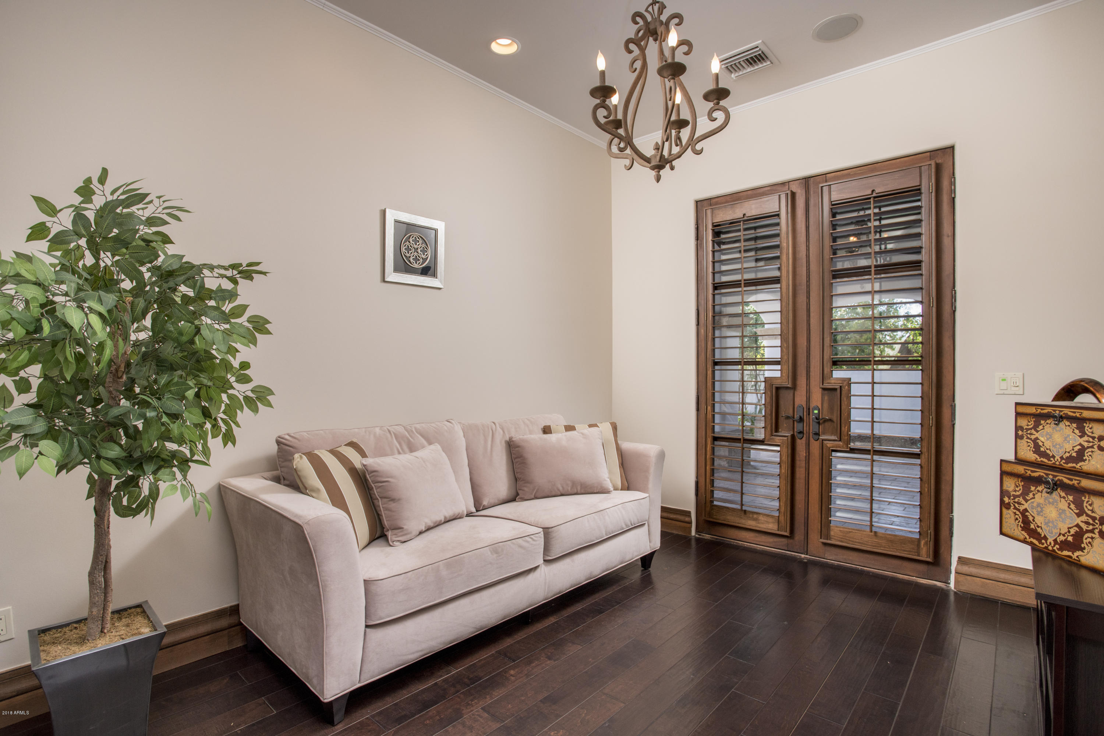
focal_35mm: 19
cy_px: 368
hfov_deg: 86.9
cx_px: 552
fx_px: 583
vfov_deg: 64.6
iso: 800
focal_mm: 19
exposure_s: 1/160
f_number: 7.1
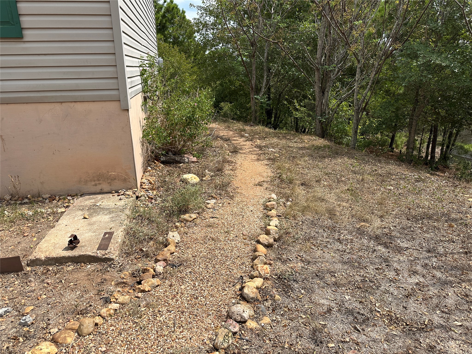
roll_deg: +3.3
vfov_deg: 56.8
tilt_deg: -14.8
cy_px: 177
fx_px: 327
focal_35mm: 24
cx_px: 236
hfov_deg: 71.6
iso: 80
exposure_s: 1/3597
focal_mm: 6.86
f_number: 1.78
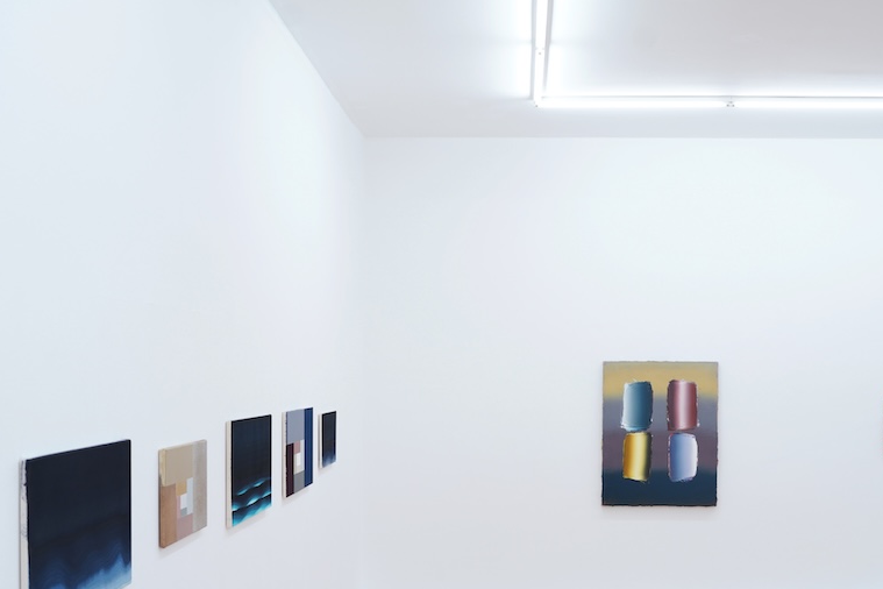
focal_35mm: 49
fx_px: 1202
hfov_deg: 40.1
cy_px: 406
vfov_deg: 27.3
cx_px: 539
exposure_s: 1/40
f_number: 4.5
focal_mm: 35
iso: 200
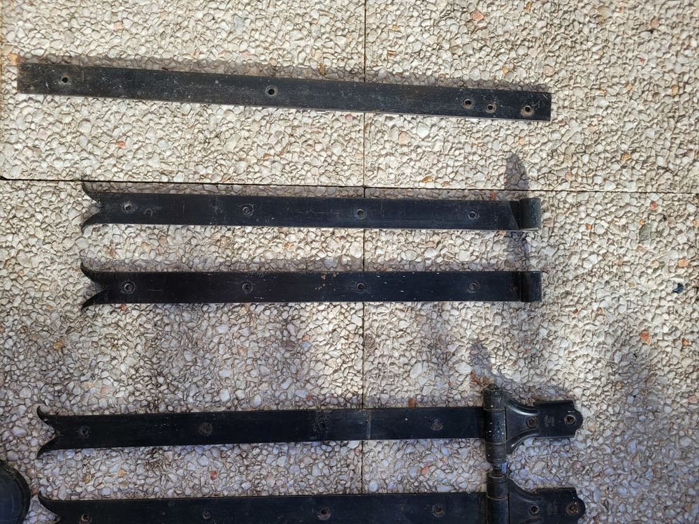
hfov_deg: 67.3
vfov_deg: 53.1
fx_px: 525
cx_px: 350
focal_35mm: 26
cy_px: 262
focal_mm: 5.4
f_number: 1.8
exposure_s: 1/1879
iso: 40
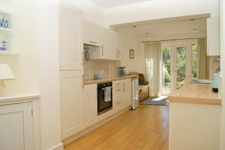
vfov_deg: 48.0
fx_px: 169
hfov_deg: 67.4
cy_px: 75
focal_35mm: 27
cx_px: 112
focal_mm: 18
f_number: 13
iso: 400
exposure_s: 1/160
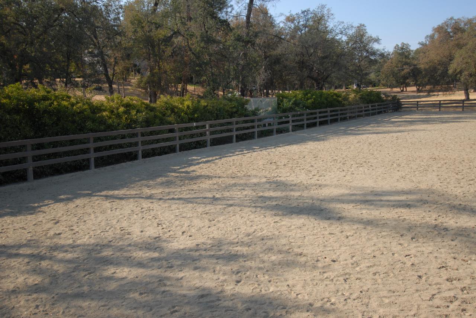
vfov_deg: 36.9
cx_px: 238
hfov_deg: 53.1
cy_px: 159
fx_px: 476
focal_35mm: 36
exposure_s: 1/500
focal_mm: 24
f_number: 4
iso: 125
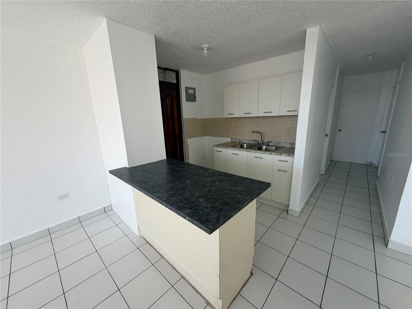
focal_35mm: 14
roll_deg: +2.9
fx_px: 167
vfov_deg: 85.7
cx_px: 206
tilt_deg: -11.2
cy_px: 154
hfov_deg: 102.1
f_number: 2.2
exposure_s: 1/121
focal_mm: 2.22
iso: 64
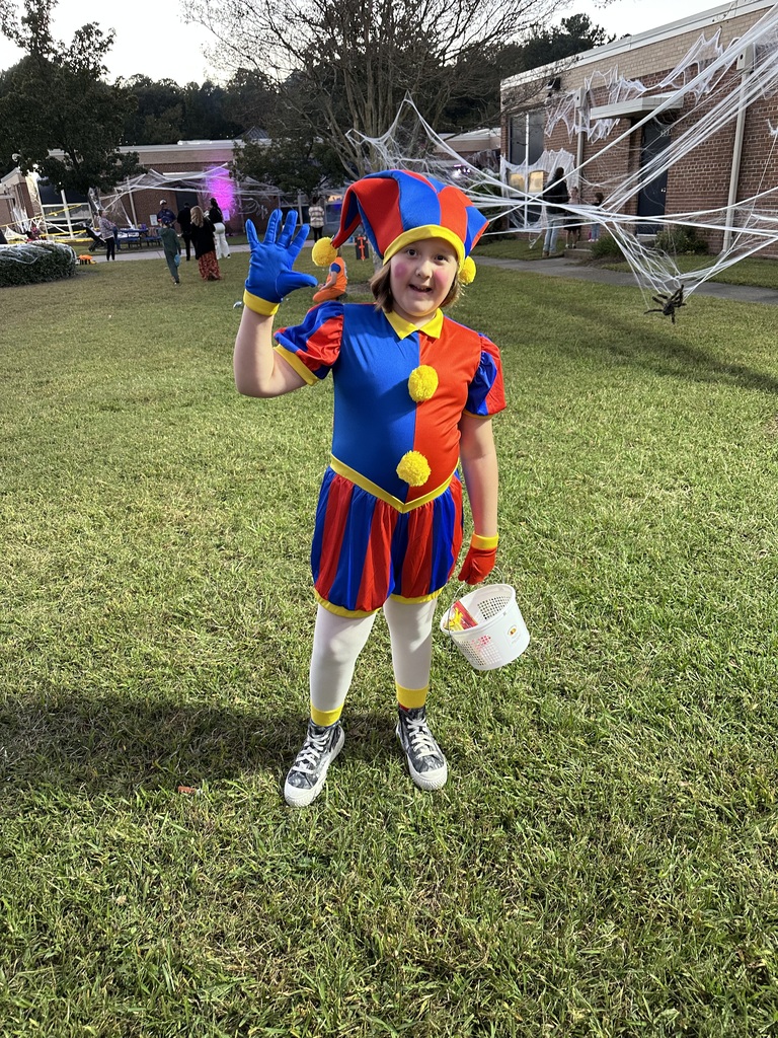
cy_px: 519
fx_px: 719
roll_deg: +2.7
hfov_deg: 56.8
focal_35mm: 24
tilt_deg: -24.8
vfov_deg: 71.6
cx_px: 389
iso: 250
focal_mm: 6.86
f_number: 1.78
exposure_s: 1/87
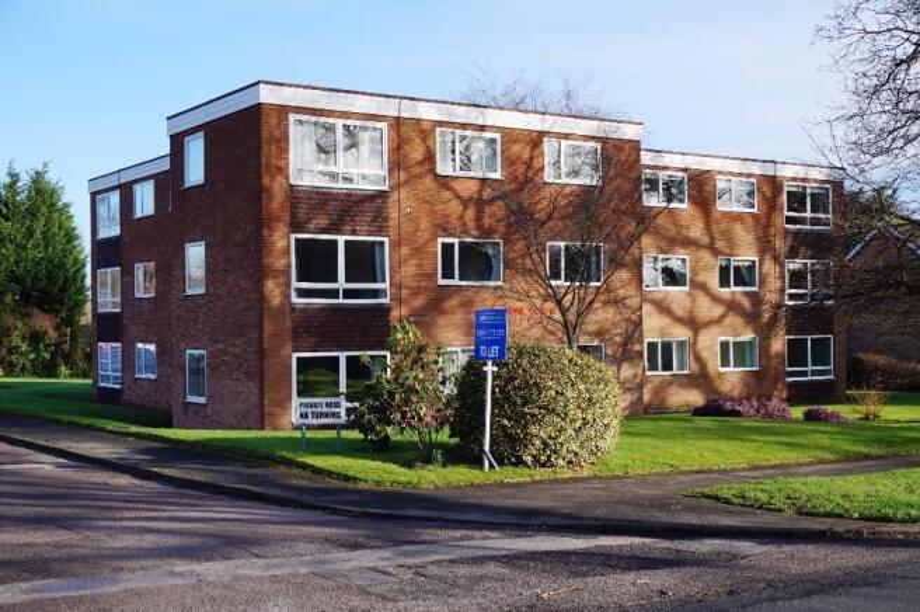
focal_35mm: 45
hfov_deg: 43.6
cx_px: 460
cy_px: 306
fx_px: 1149
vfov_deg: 29.8
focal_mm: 30
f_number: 10
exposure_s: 1/80
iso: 100
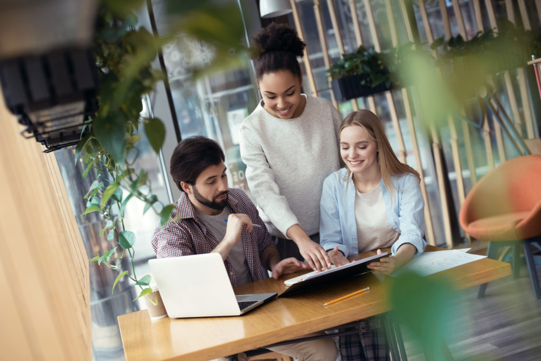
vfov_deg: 27.0
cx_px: 270
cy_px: 180
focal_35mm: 50
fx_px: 752
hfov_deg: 39.6
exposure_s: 1/100
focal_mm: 50
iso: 640
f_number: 2.8
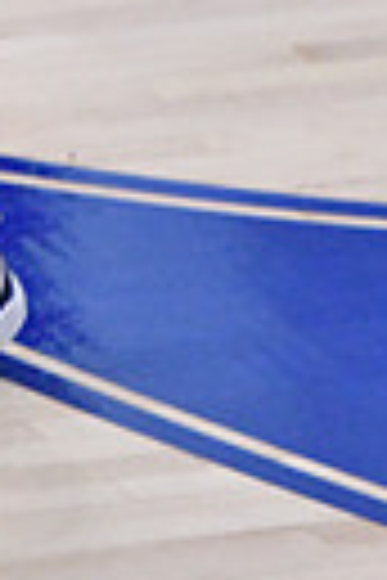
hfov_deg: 1.3
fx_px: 17333
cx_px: -236
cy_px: -674
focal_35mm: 1075
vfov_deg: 1.9
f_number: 3.2
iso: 6400
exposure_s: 1/1250
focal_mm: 160
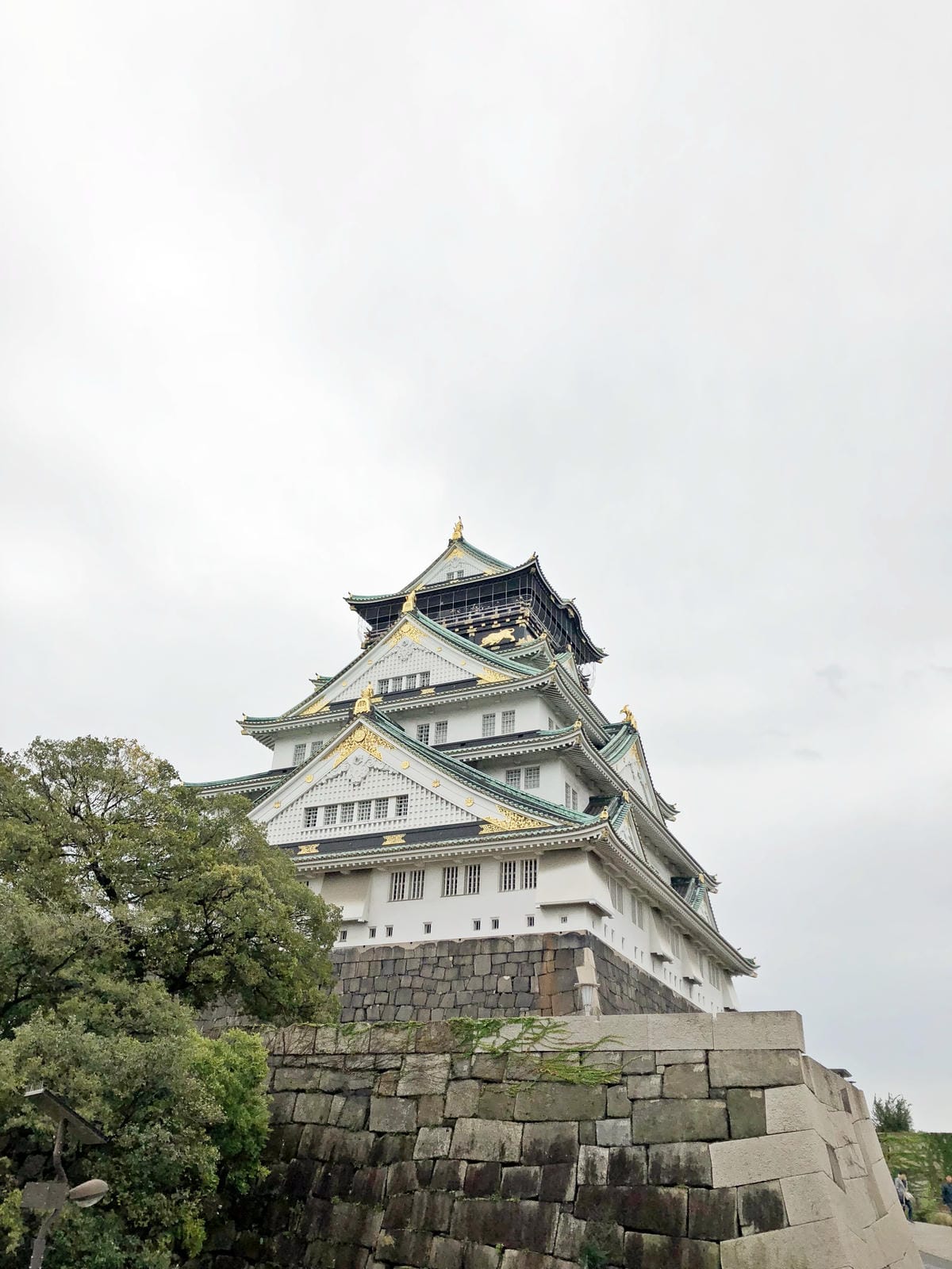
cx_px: 476
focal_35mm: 29
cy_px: 634
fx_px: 1063
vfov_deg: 61.7
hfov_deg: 48.2
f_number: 1.8
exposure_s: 1/1621
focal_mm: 3.99
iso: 20
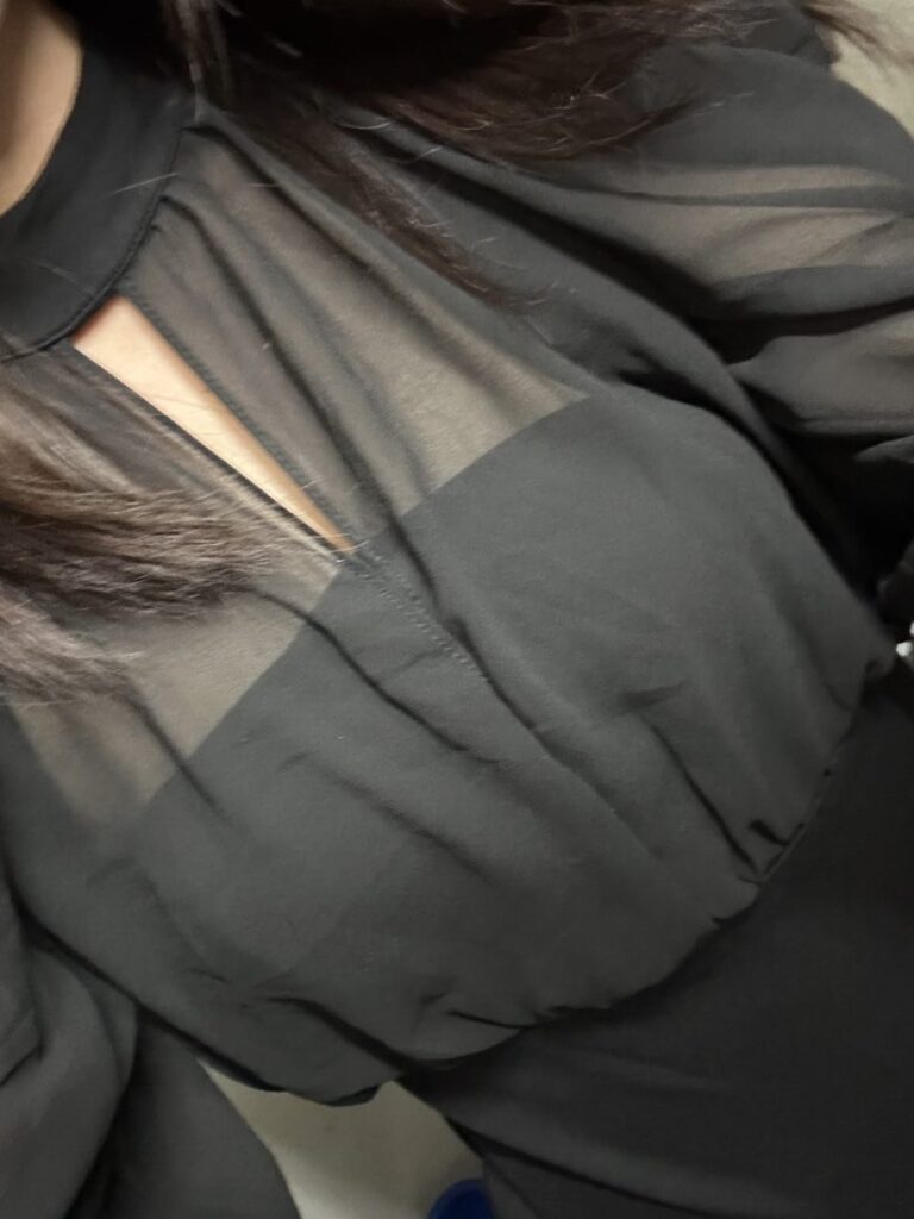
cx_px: 457
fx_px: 1056
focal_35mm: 30
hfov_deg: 46.8
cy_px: 610
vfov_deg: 60.0
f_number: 1.9
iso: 640
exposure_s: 1/20
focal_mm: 2.69
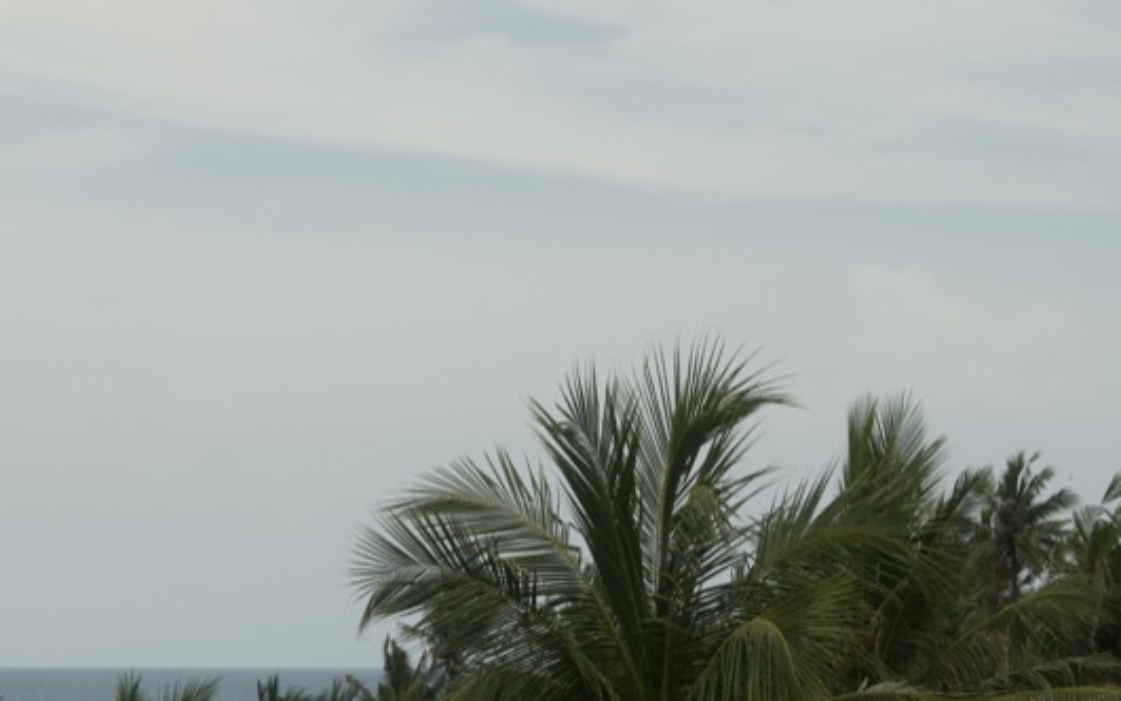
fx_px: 4400
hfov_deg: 14.4
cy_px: 300
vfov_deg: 9.1
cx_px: 201
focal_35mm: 144
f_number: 8
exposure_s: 1/3200
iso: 800
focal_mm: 50
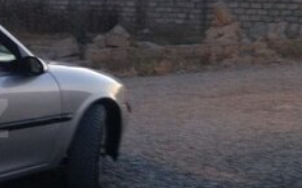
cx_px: -126
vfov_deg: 13.0
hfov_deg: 18.8
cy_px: 118
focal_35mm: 100
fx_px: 822
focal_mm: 4.12
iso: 80
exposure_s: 1/20
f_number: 2.4
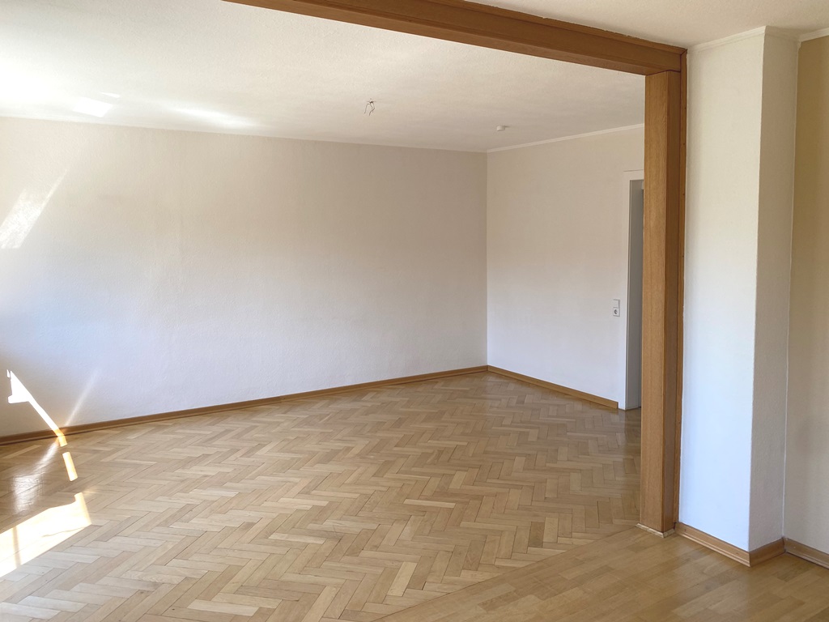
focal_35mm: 26
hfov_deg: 67.3
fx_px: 623
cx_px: 414
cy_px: 311
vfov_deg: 53.1
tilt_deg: -3.7
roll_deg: -0.2
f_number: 1.8
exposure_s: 1/209
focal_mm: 4.25
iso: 32
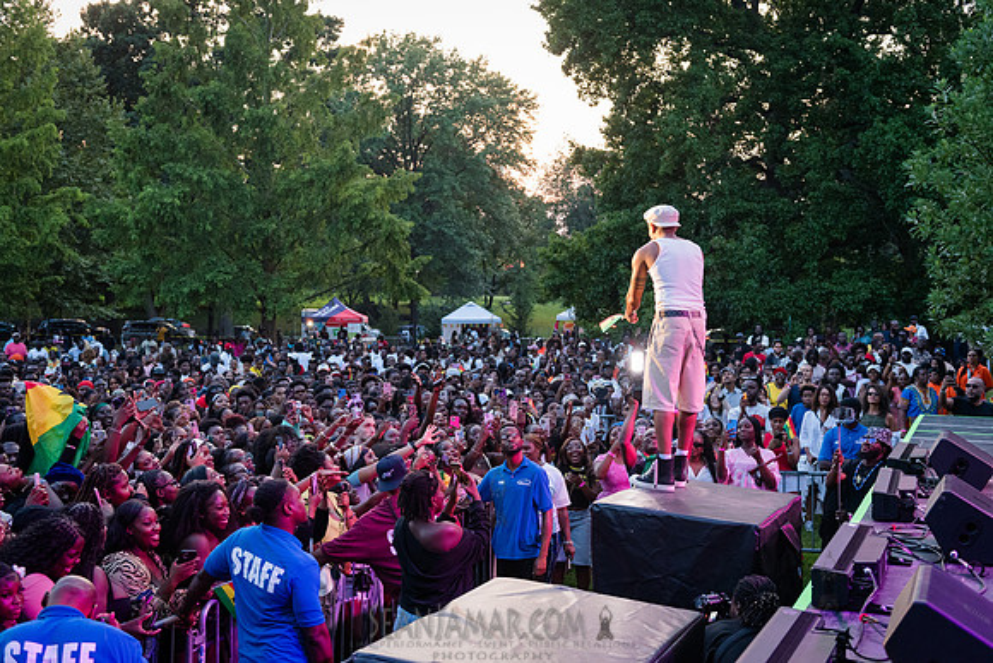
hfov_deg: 44.5
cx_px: 496
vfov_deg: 30.5
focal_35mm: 44
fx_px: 1214
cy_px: 332
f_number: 3.5
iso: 4000
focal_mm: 44
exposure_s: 1/320
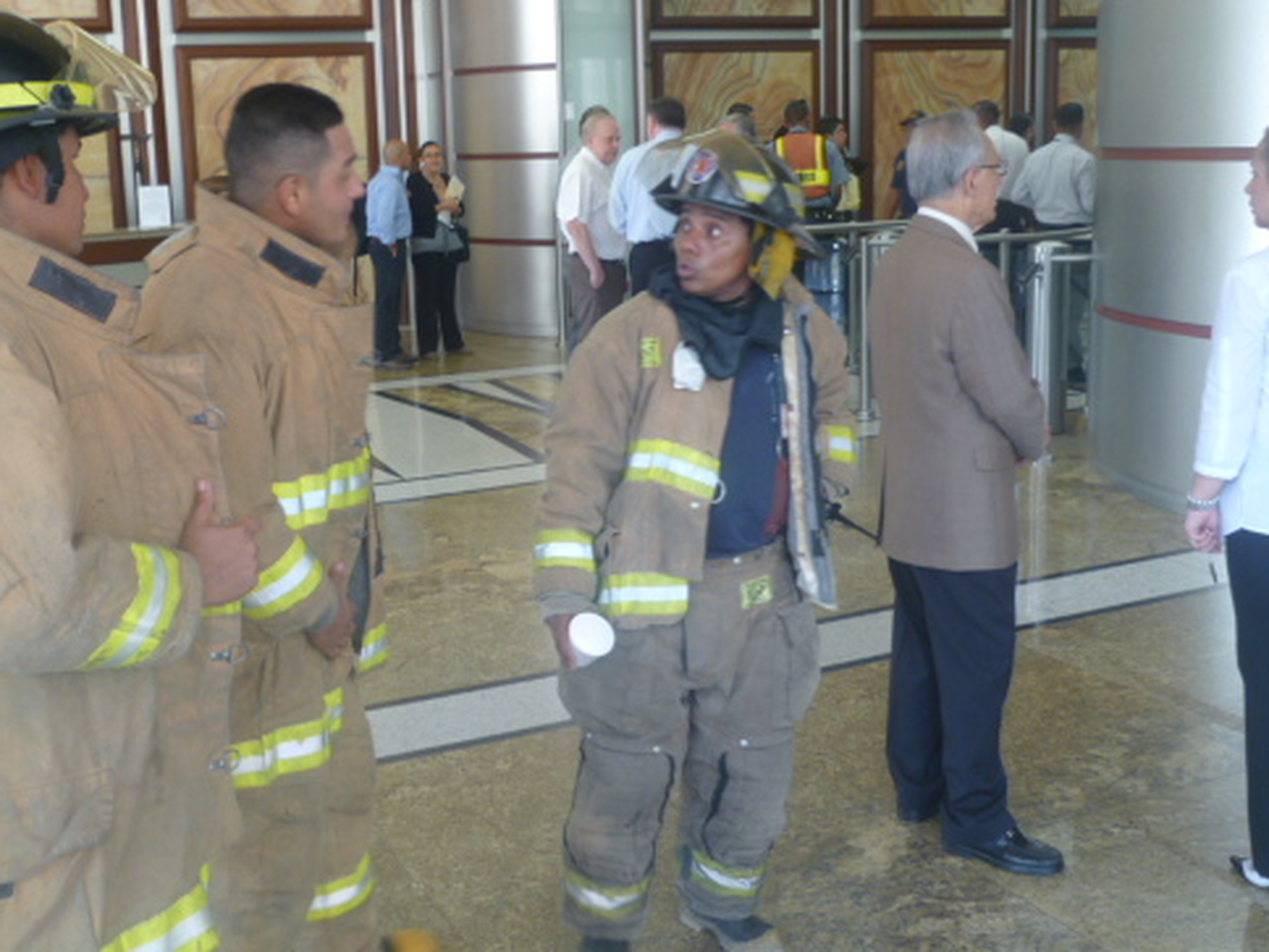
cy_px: 412
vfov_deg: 35.1
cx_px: 553
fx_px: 1503
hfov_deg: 45.7
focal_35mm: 41
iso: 80
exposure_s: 1/25
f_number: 2.8
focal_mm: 5.5
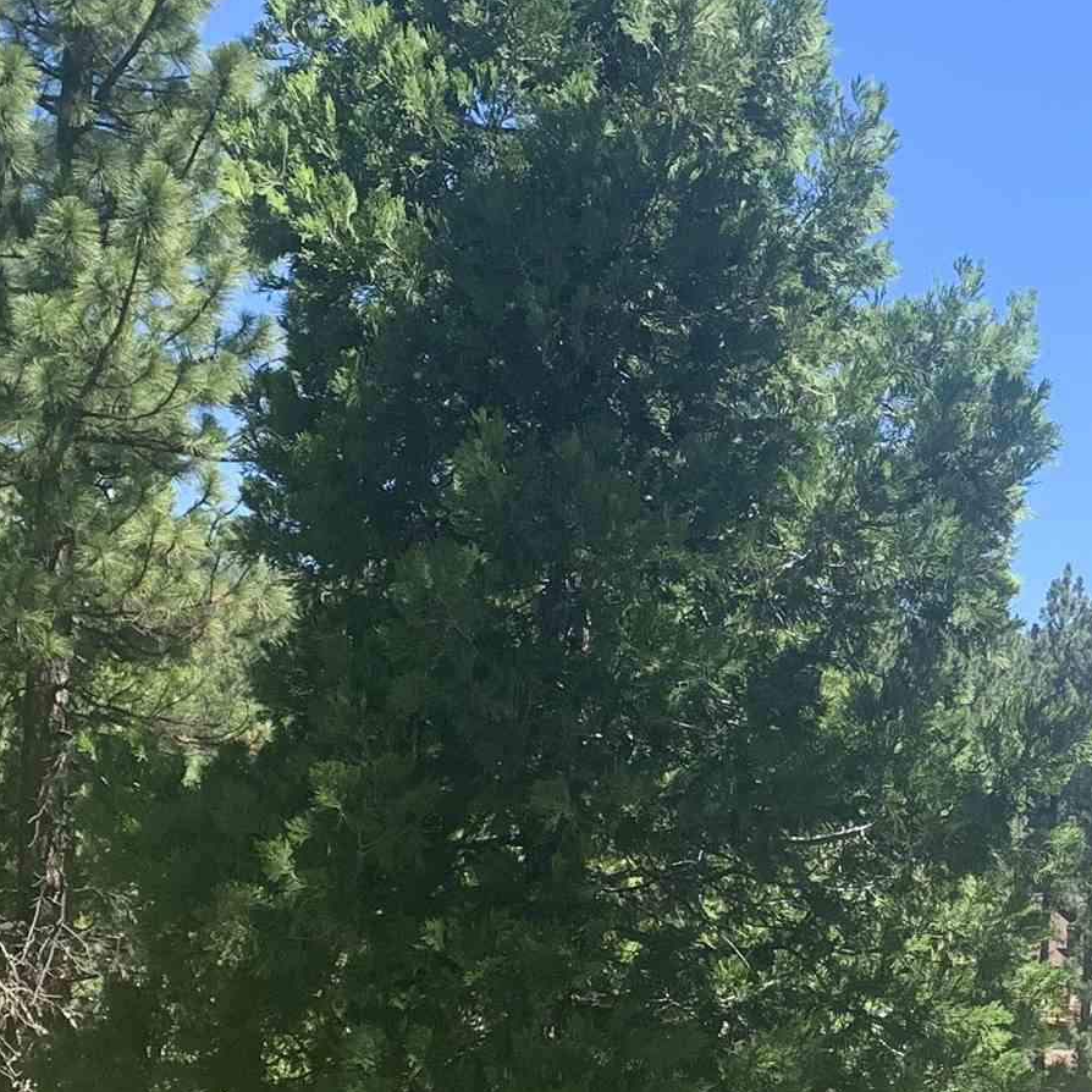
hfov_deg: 20.6
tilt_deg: -2.2
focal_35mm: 79
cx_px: 1285
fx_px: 2820
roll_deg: -1.8
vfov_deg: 21.5
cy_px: 931
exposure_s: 1/687
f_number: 1.8
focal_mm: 4.25
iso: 25
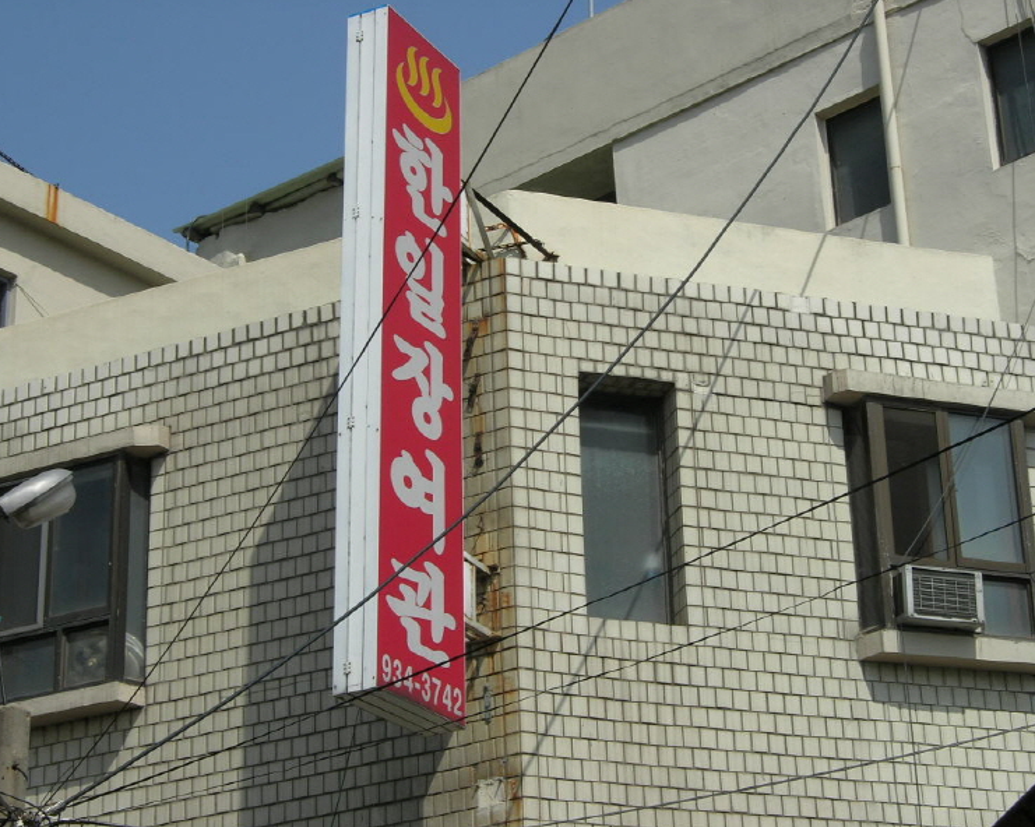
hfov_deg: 19.8
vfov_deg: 15.9
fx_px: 2970
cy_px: 412
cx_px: 538
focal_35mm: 97
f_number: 7.3
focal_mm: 19.1
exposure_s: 1/381
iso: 64
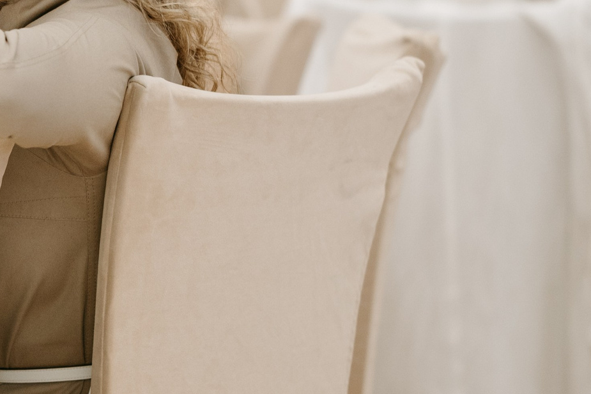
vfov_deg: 3.4
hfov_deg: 5.0
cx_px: -158
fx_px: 6728
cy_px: 135
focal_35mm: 410
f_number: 1.8
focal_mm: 135
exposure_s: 1/400
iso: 1250
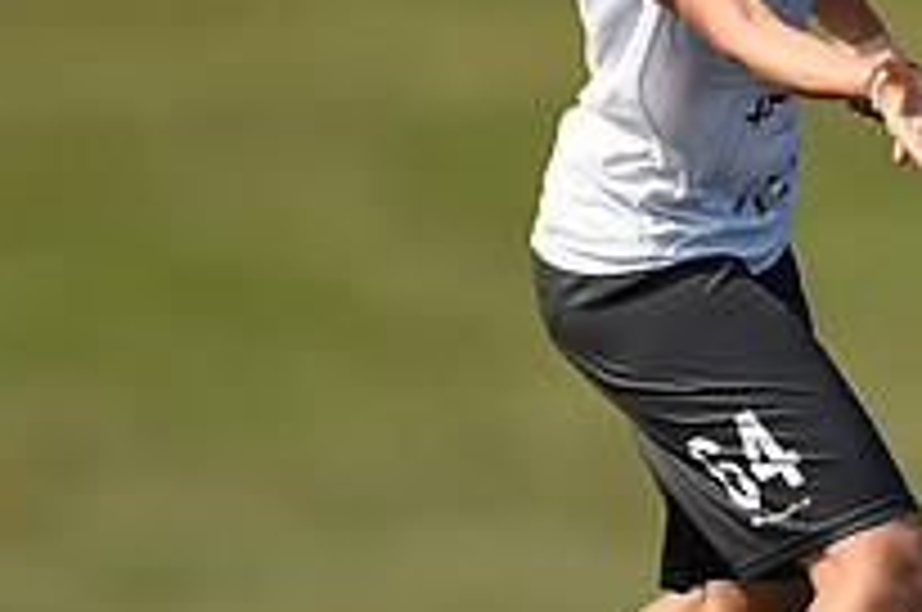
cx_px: 756
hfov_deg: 1.8
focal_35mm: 1129
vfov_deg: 1.2
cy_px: 137
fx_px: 28869
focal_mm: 400
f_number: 2.8
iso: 100
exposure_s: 1/2000
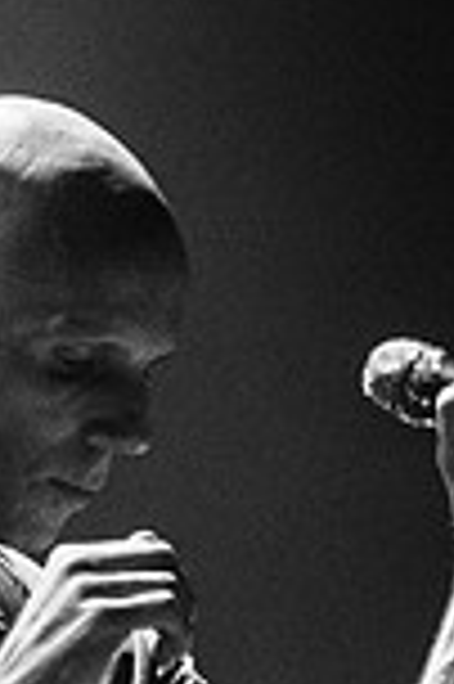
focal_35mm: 556
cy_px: 688
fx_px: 10541
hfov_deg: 2.5
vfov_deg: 3.7
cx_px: 298
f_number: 3.2
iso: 3200
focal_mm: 125
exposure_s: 1/100
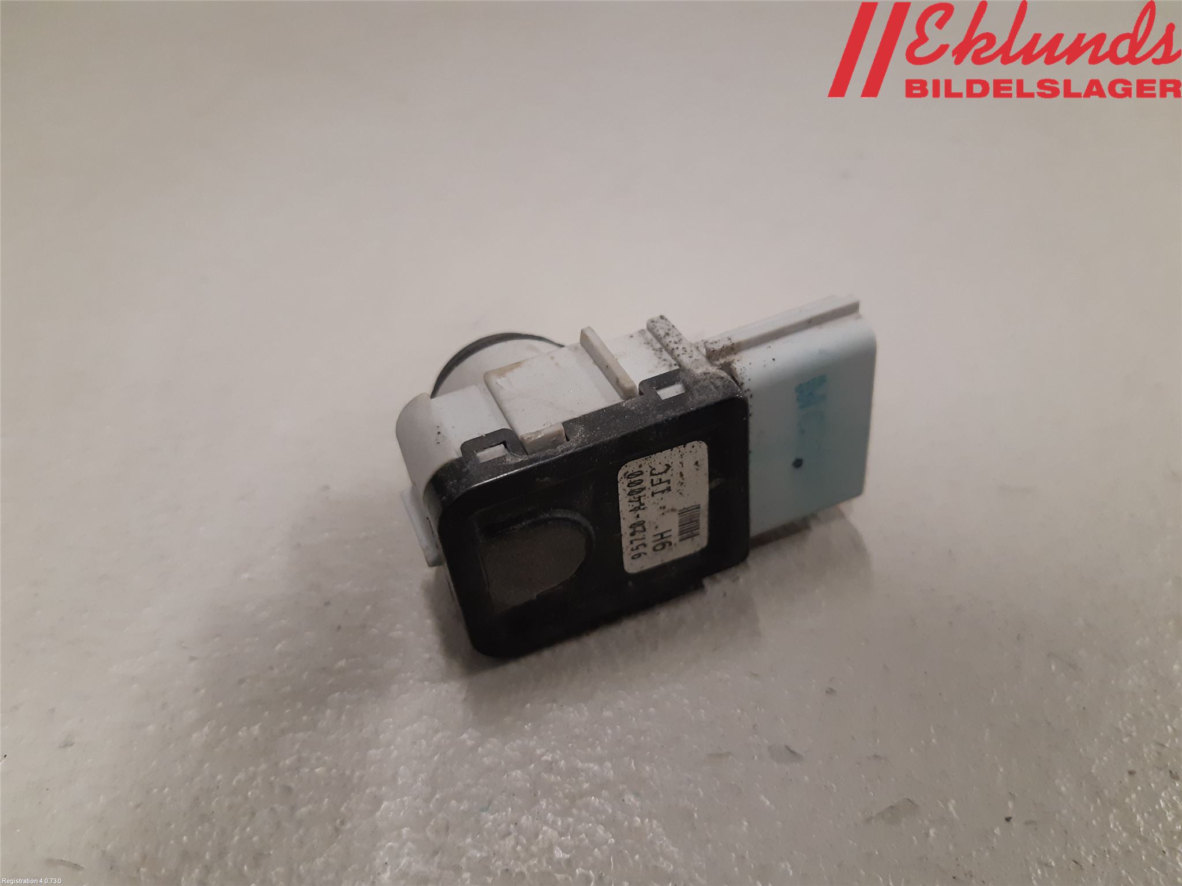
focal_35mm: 26
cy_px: 443
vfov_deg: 53.1
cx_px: 591
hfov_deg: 67.3
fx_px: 888
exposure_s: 1/50
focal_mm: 3.93
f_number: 1.7
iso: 200
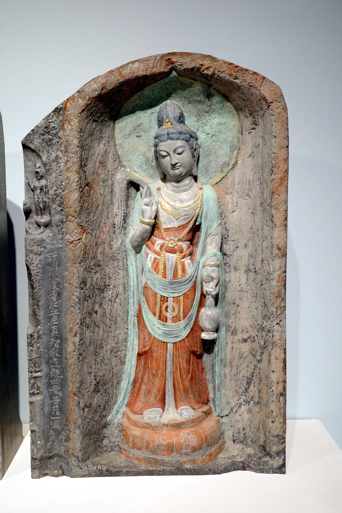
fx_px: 570
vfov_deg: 48.5
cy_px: 256
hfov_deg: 33.4
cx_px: 171
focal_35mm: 40
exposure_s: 1/40
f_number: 2.8
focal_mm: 26
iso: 1250
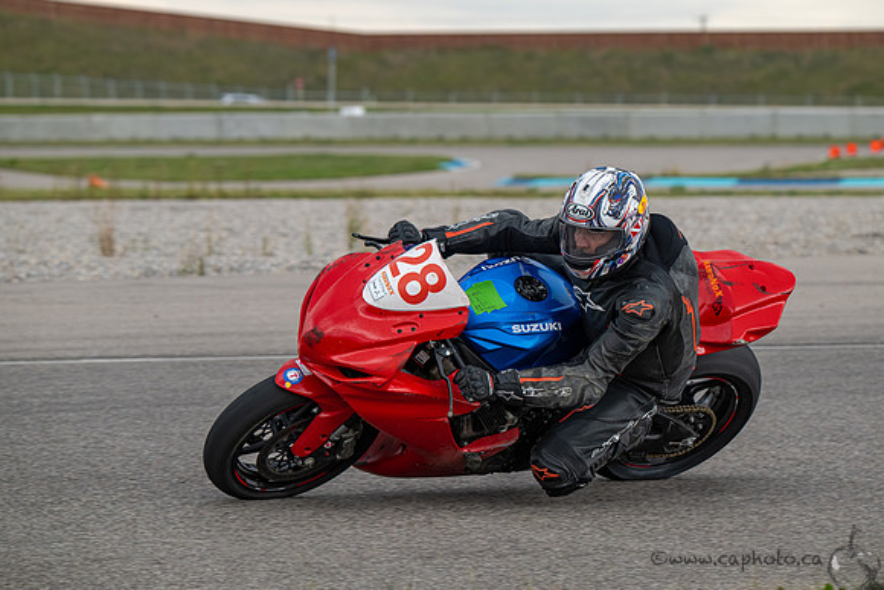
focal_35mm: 195
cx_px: 476
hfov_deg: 10.6
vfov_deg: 7.1
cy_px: 271
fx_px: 4787
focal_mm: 180
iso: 1000
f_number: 6.3
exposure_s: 1/1250
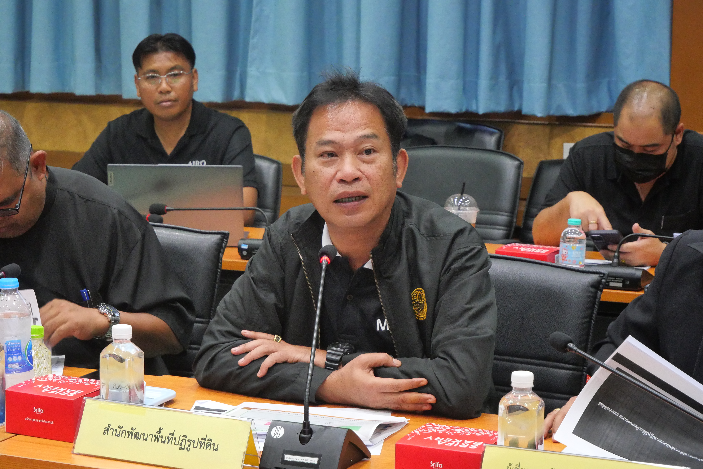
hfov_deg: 21.2
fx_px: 1875
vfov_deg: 14.3
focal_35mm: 96
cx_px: 350
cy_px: 233
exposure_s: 1/60
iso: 3200
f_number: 5.6
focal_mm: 46
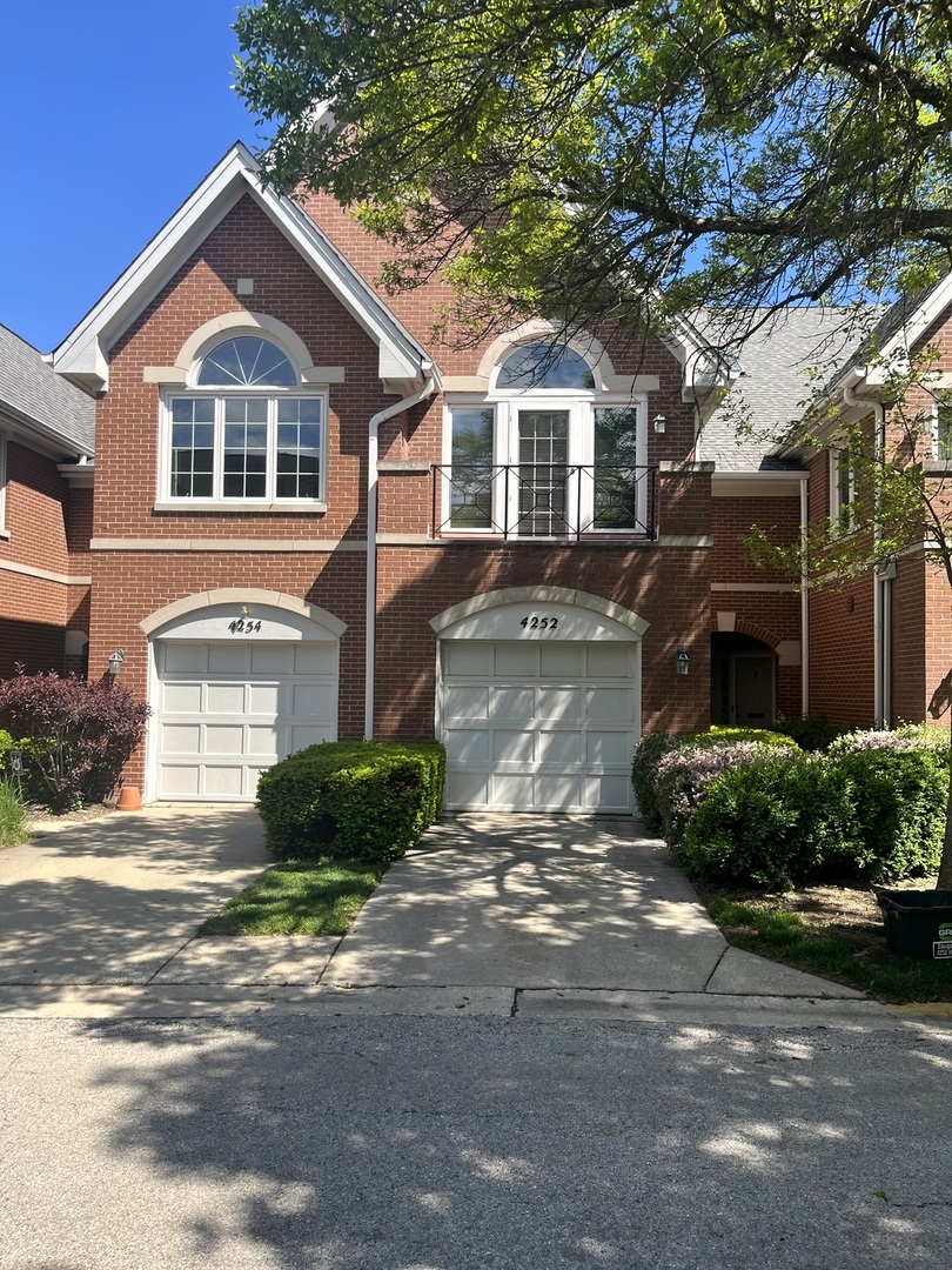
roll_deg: -1.8
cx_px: 476
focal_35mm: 26
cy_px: 635
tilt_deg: +4.6
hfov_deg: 53.1
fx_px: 953
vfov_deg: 67.3
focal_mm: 5.1
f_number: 1.6
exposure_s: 1/1536
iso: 50
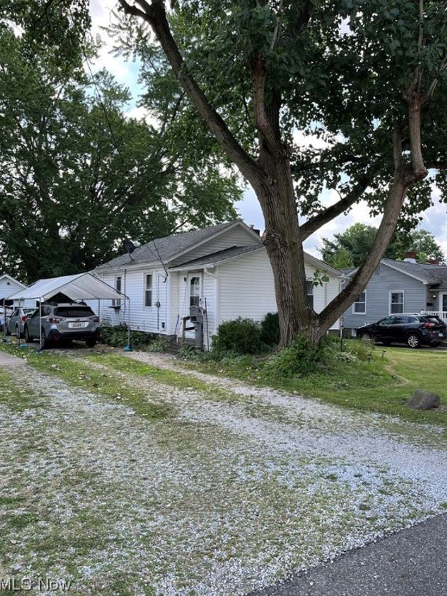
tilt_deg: +0.9
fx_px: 465
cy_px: 288
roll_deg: -1.2
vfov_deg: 65.3
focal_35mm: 27
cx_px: 225
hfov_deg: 51.3
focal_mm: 5.1
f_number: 1.6
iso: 50
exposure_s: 1/737
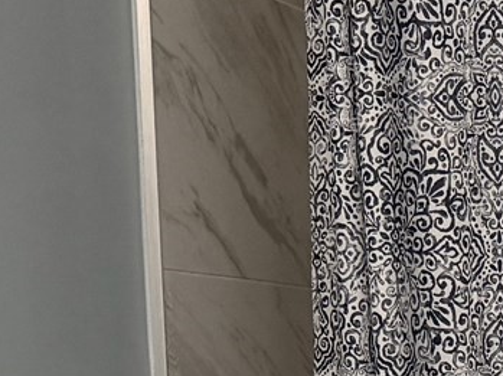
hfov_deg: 13.6
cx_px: 594
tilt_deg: -14.8
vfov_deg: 9.2
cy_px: 958
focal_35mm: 141
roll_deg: -1.2
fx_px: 2047
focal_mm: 6.76
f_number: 1.78
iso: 160
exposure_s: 1/60
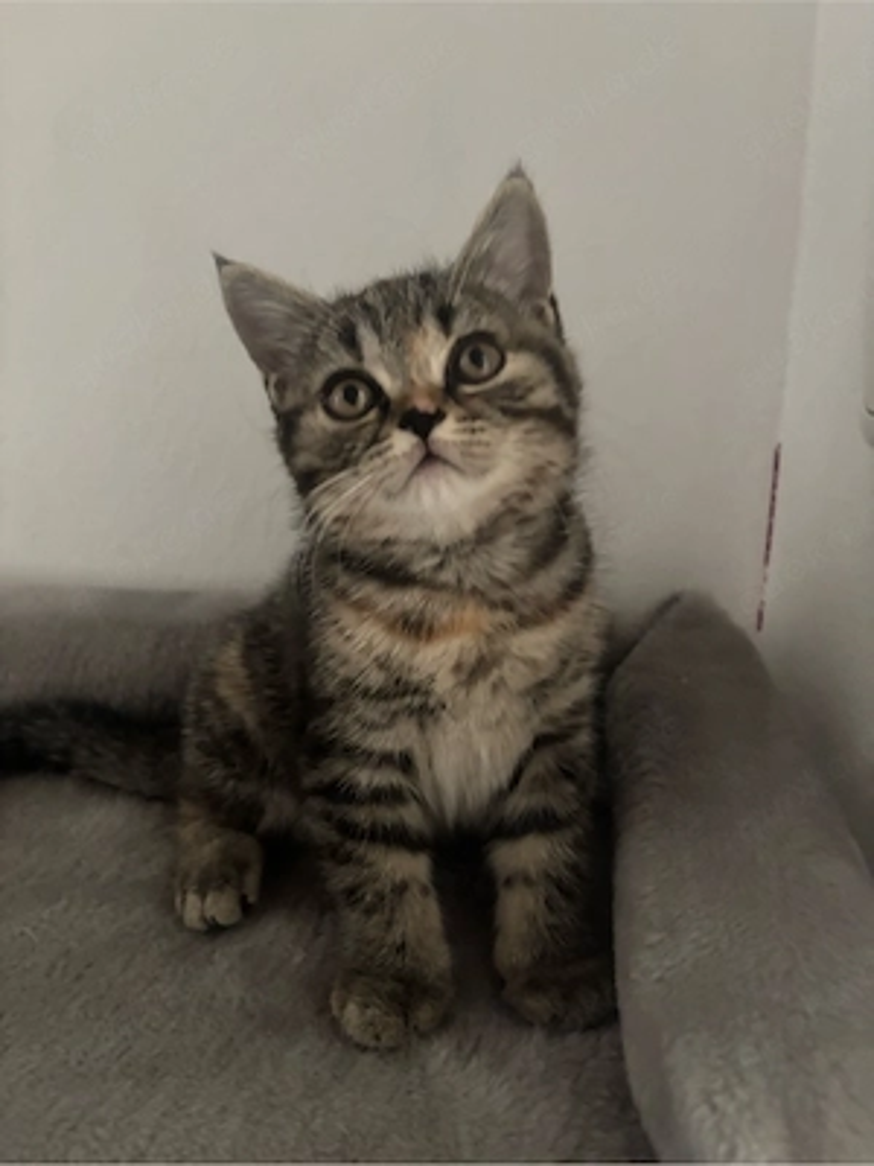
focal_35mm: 26
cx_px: 437
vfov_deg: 67.3
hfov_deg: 53.1
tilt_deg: -12.5
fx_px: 875
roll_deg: -1.5
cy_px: 583
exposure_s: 1/29
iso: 1000
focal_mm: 5.96
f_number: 1.6
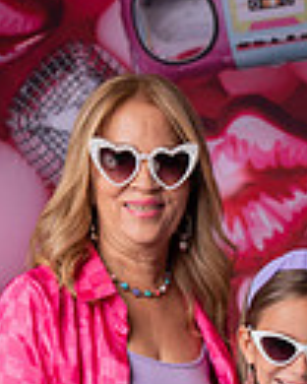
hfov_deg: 10.3
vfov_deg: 12.3
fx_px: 1692
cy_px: 597
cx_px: 289
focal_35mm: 149
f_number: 4
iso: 80
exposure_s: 1/125
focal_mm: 46
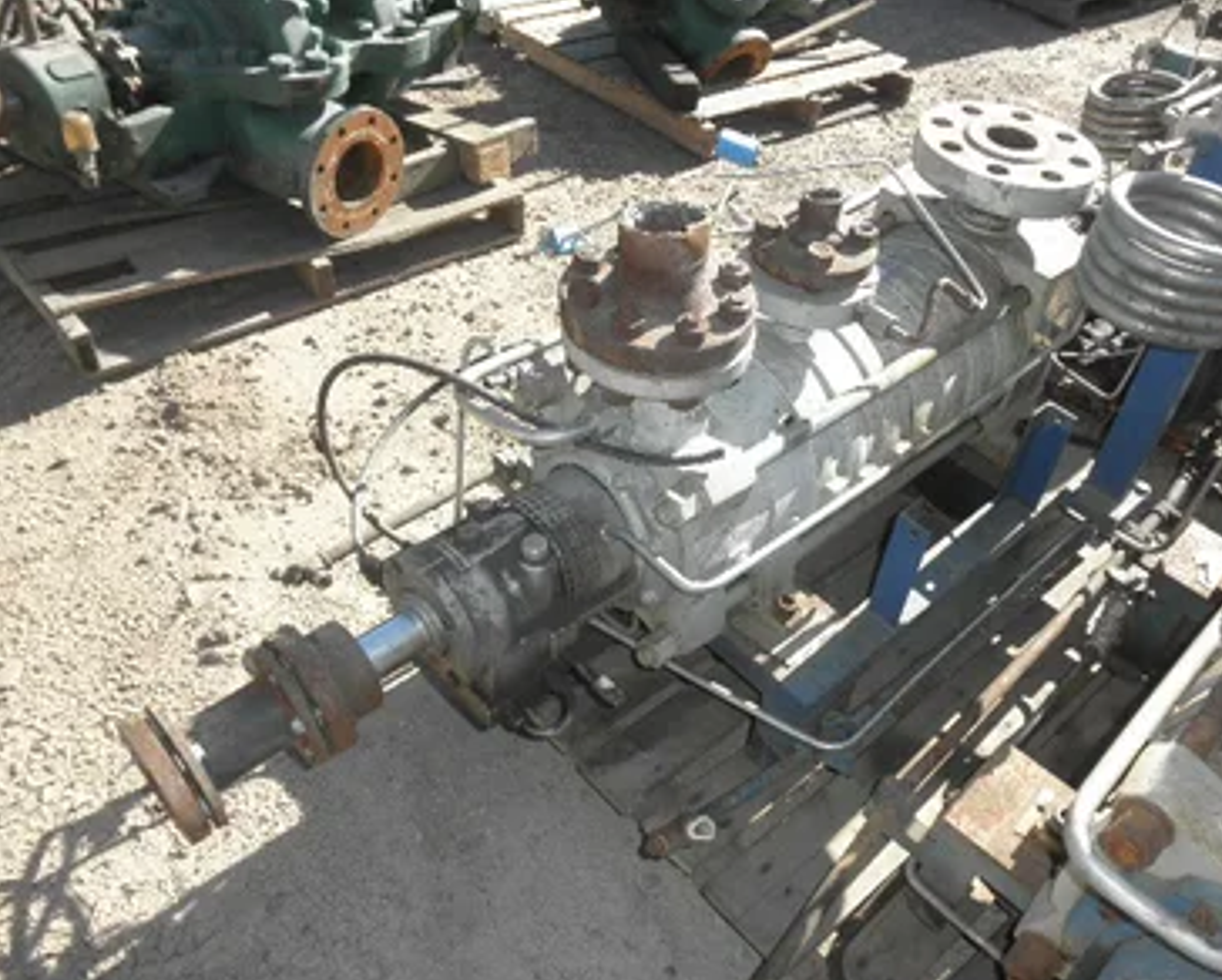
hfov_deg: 58.6
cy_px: 500
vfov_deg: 48.6
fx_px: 1086
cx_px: 668
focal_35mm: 30
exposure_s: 1/320
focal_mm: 5
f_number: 3
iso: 64
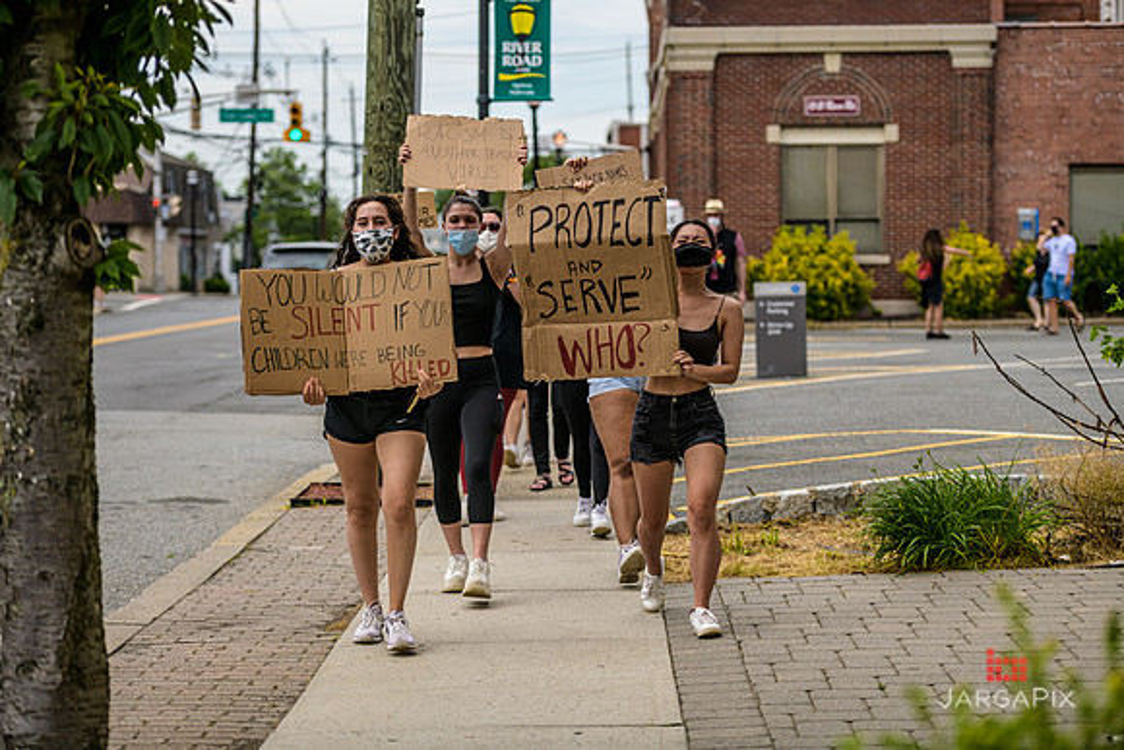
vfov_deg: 15.9
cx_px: 562
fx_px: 2686
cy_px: 375
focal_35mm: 86
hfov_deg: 23.6
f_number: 3.2
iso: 200
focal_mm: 86
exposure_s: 1/2500
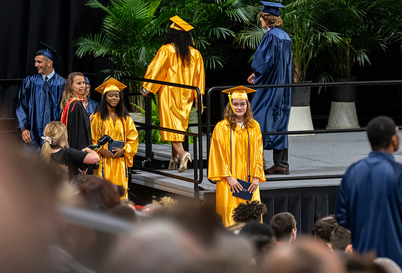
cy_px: 164
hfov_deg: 7.2
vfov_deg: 4.9
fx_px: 3179
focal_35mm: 283
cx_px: 235
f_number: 4
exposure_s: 1/200
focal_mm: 190
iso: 2000
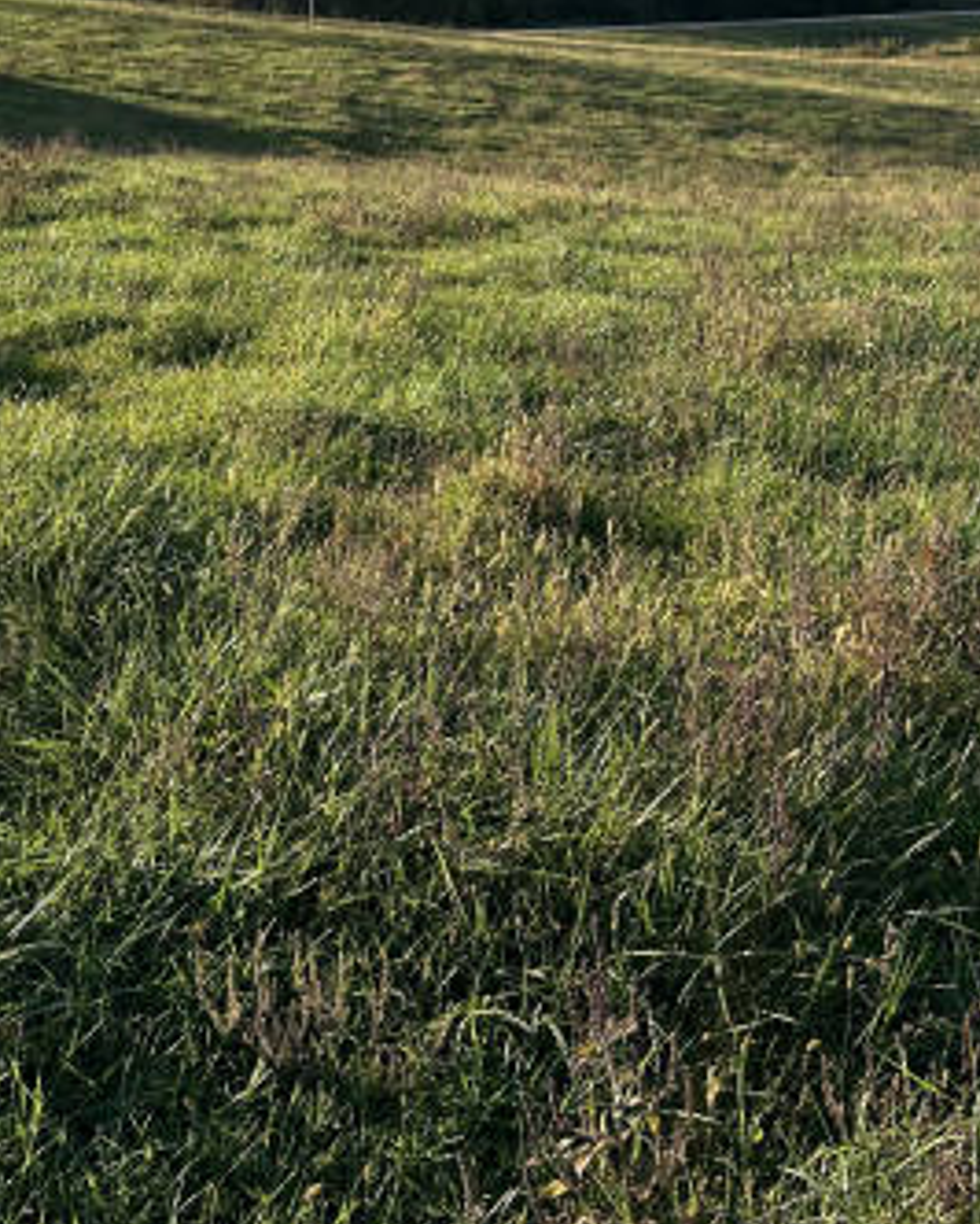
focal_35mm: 47
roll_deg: +1.4
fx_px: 1702
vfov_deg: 38.7
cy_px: 347
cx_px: 518
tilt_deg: -10.7
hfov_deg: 32.1
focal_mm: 6.86
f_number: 1.78
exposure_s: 1/2525
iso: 80
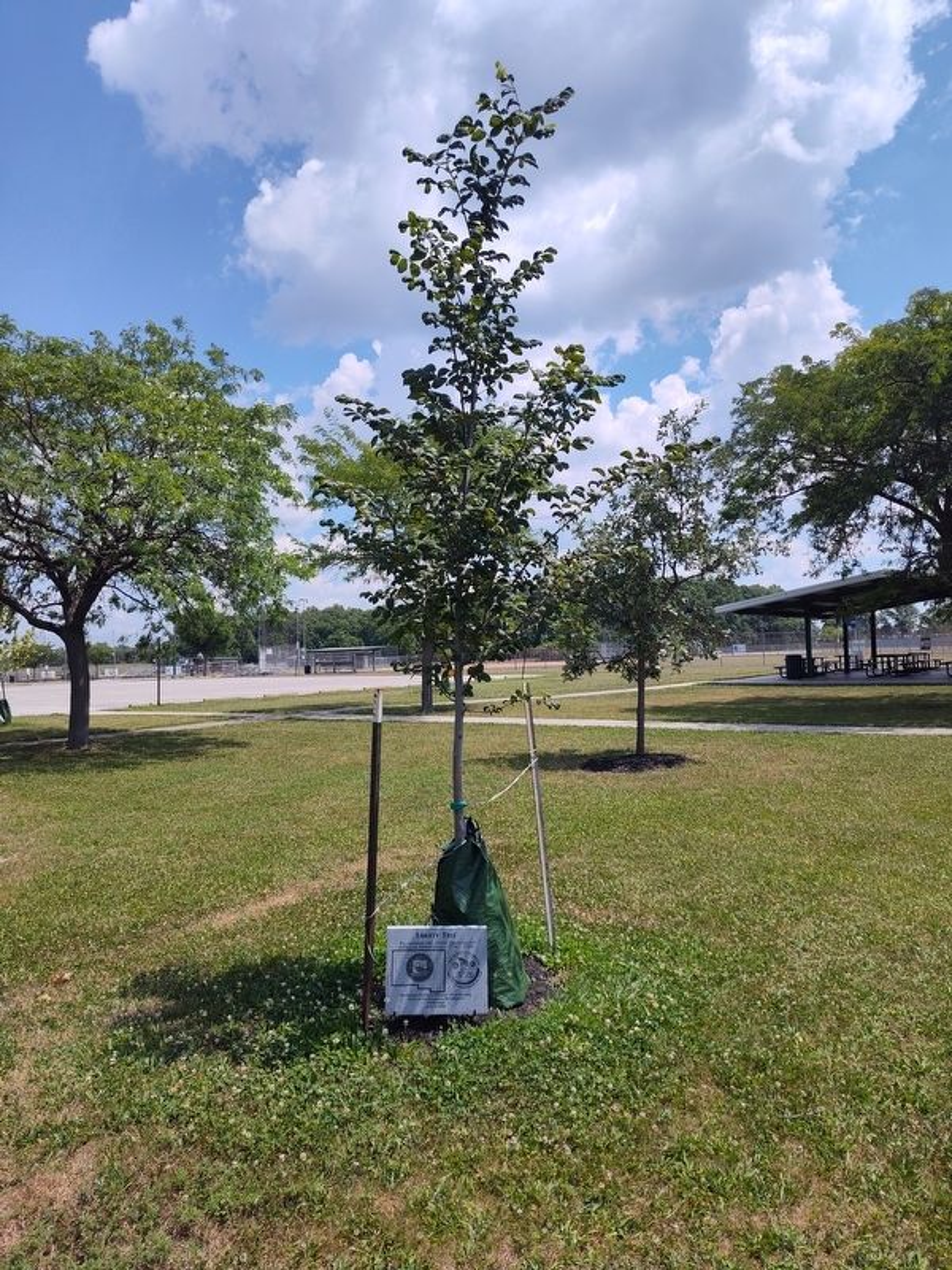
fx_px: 843
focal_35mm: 23
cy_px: 635
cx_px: 476
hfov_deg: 58.9
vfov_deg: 73.9
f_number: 1.8
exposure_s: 1/2384
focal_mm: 5.56
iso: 100
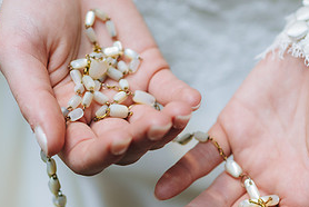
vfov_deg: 16.6
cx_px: 229
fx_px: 696
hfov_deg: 24.8
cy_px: 195
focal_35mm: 81
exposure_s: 1/200
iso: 500
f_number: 2.5
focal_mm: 35
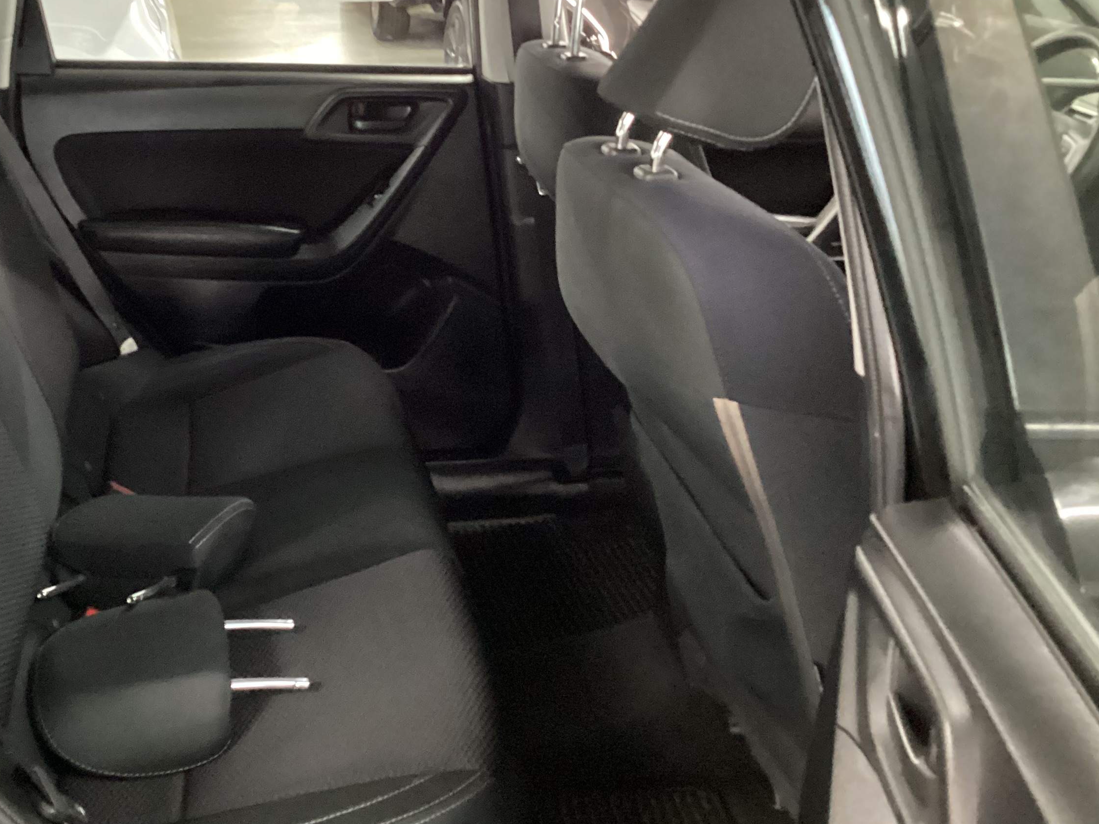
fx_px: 1428
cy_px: 341
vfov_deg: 32.1
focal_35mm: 45
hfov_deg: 41.6
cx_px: 368
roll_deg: +0.8
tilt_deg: -21.5
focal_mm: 3.3
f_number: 2.4
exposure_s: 1/20
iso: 640
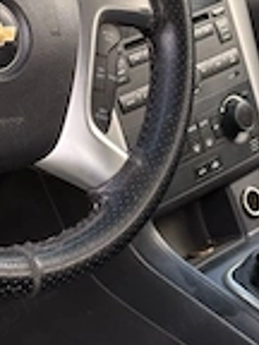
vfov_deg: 13.4
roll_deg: -0.3
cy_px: -50
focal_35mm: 144
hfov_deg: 10.3
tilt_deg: -20.1
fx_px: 1437
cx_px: 84
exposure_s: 1/121
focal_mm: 5.96
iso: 32
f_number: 1.6
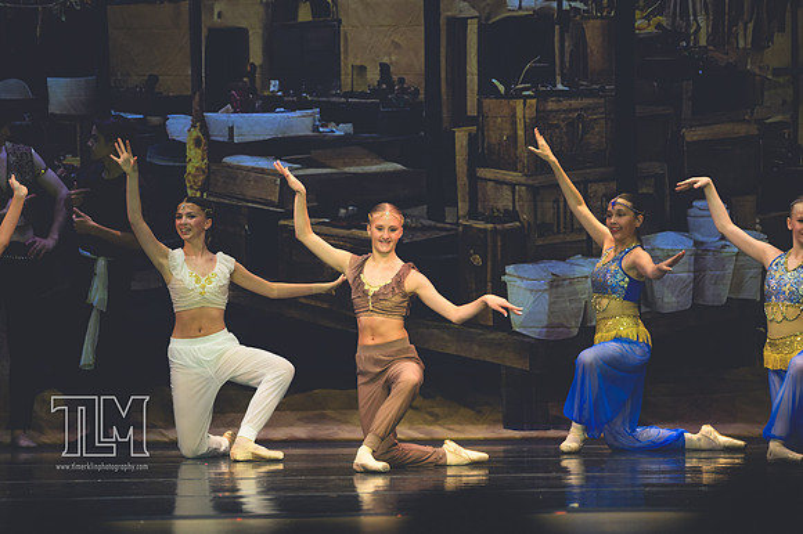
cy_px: 267
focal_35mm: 300
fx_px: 6688
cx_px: 402
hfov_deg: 6.9
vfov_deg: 4.6
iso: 1250
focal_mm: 200
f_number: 2.8
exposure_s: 1/500
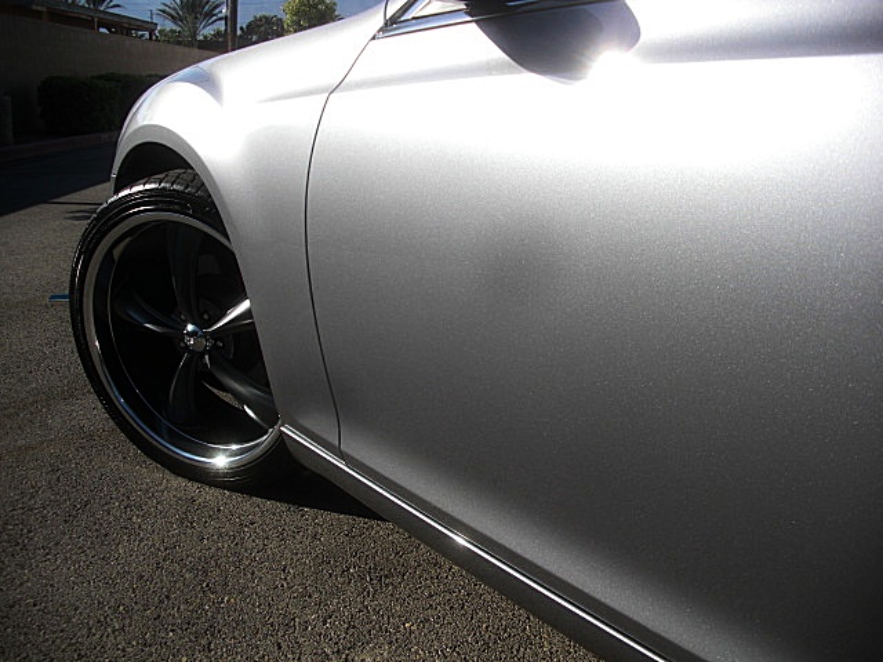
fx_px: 918
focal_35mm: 36
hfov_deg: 51.4
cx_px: 442
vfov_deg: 39.7
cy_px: 331
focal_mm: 6.3
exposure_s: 1/1000
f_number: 2.8
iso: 50
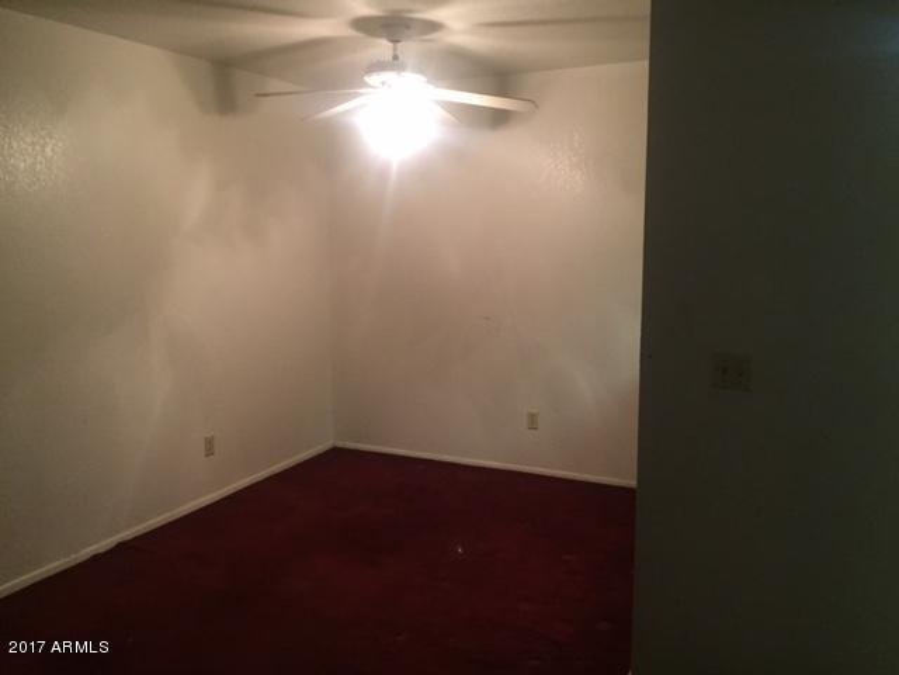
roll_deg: +0.0
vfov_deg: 48.2
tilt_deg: -7.6
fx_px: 753
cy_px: 338
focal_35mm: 29
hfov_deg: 61.7
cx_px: 450
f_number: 2.2
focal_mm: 4.15
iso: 200
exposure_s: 1/30
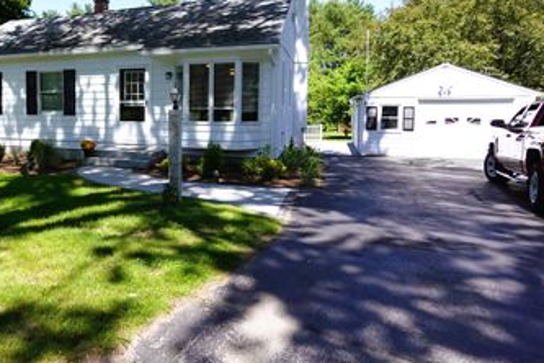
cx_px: 140
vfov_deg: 47.5
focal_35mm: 27
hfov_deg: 63.7
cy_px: 138
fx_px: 408
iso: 125
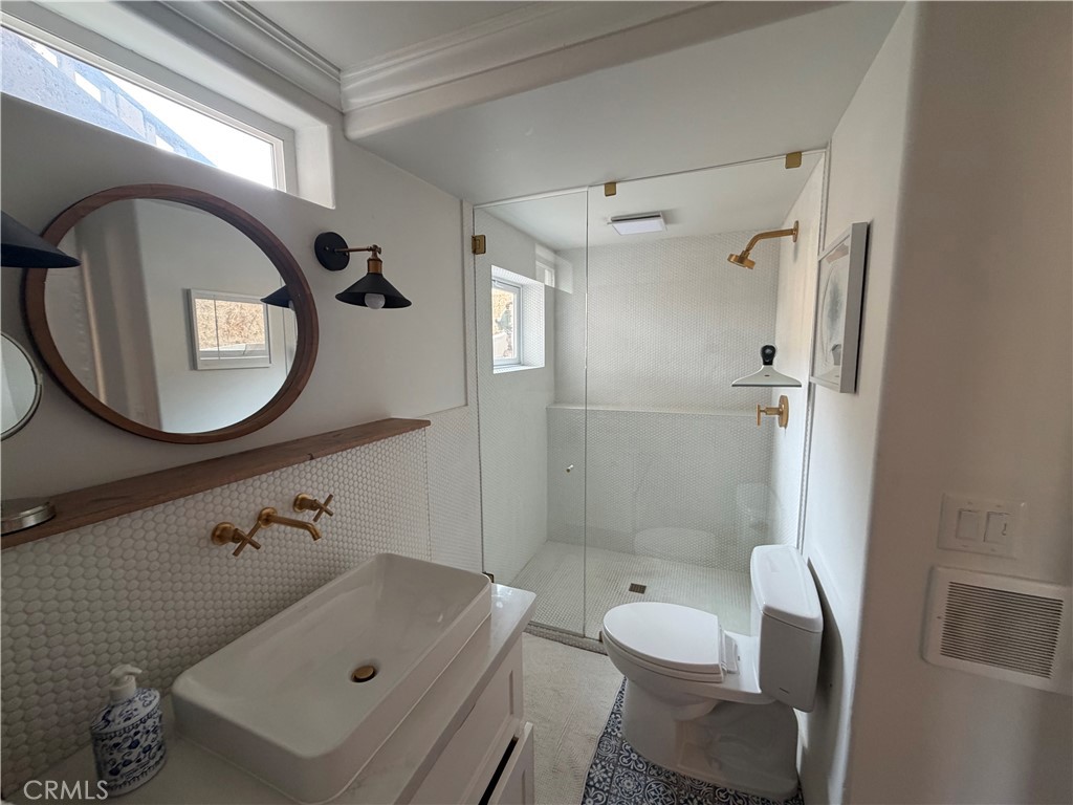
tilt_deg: -4.5
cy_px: 402
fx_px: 434
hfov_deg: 102.1
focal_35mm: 14
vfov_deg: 85.7
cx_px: 536
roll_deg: -1.1
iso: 200
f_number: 2.2
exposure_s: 1/60
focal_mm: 2.22
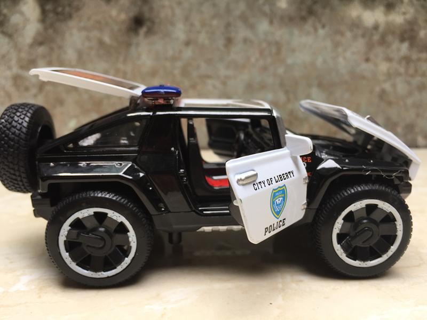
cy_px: 160
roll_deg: -1.9
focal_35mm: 29
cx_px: 214
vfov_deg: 48.2
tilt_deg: -14.9
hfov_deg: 61.7
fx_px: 358
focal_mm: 4.15
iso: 32
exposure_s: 1/100
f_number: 2.2
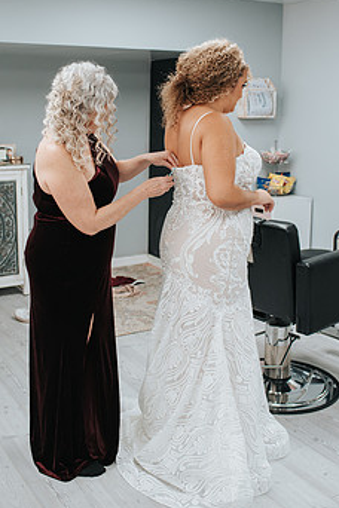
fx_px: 650
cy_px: 196
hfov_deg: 29.2
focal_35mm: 46
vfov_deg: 42.5
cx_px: 175
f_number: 2.8
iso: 800
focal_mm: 35
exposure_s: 1/320
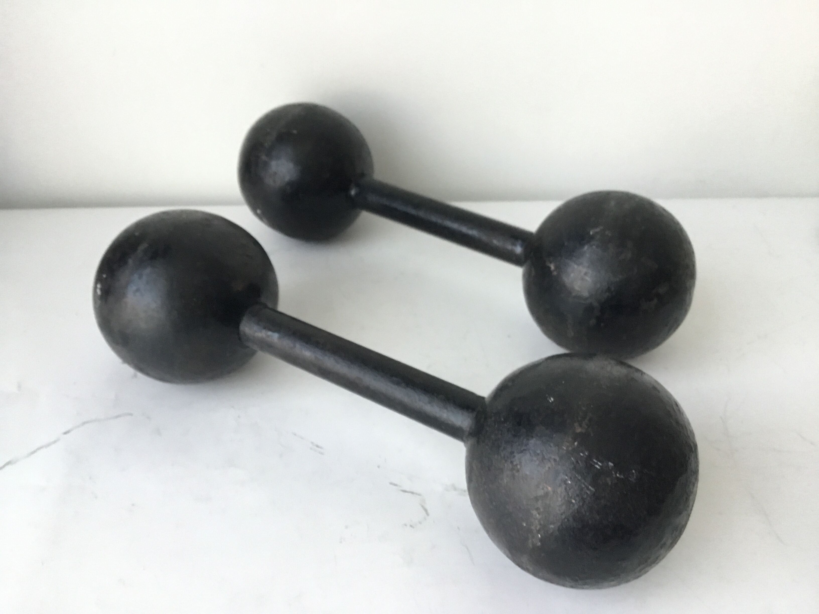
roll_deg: +1.9
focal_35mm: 31
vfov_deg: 45.4
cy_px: 307
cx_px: 410
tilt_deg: -36.8
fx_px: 733
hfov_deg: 58.4
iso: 160
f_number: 2.4
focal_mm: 3.3
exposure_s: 1/33
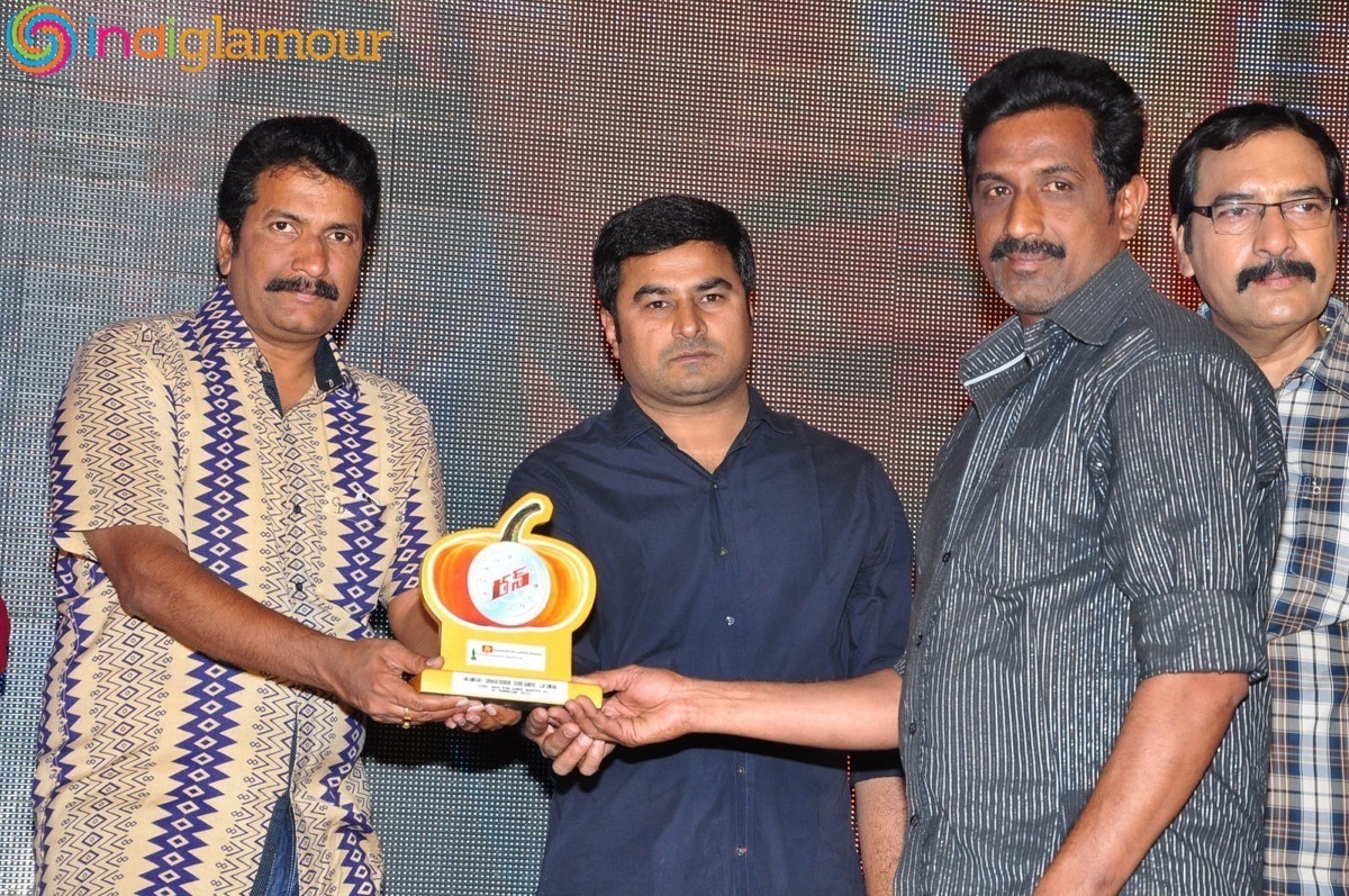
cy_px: 448
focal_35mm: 99
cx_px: 674
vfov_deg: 13.8
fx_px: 3705
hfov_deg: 20.6
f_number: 8
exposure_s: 1/125
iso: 500
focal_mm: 66
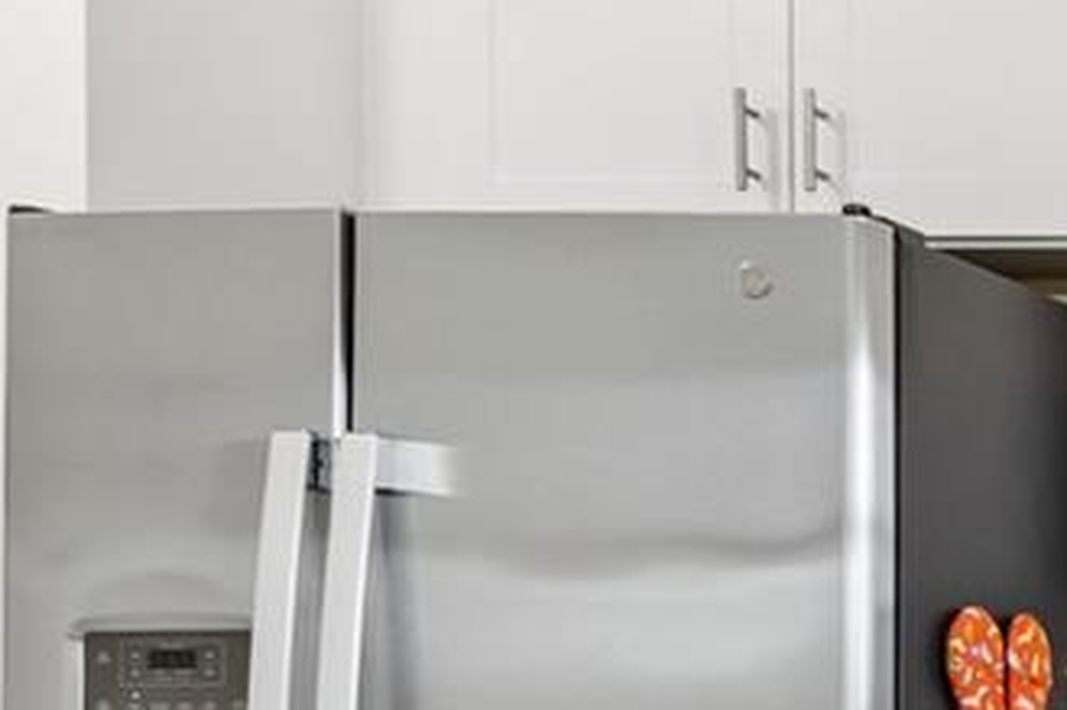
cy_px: 856
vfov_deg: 17.7
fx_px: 2162
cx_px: 2299
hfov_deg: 17.1
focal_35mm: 73
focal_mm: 10
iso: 100
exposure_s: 1/13
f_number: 7.1
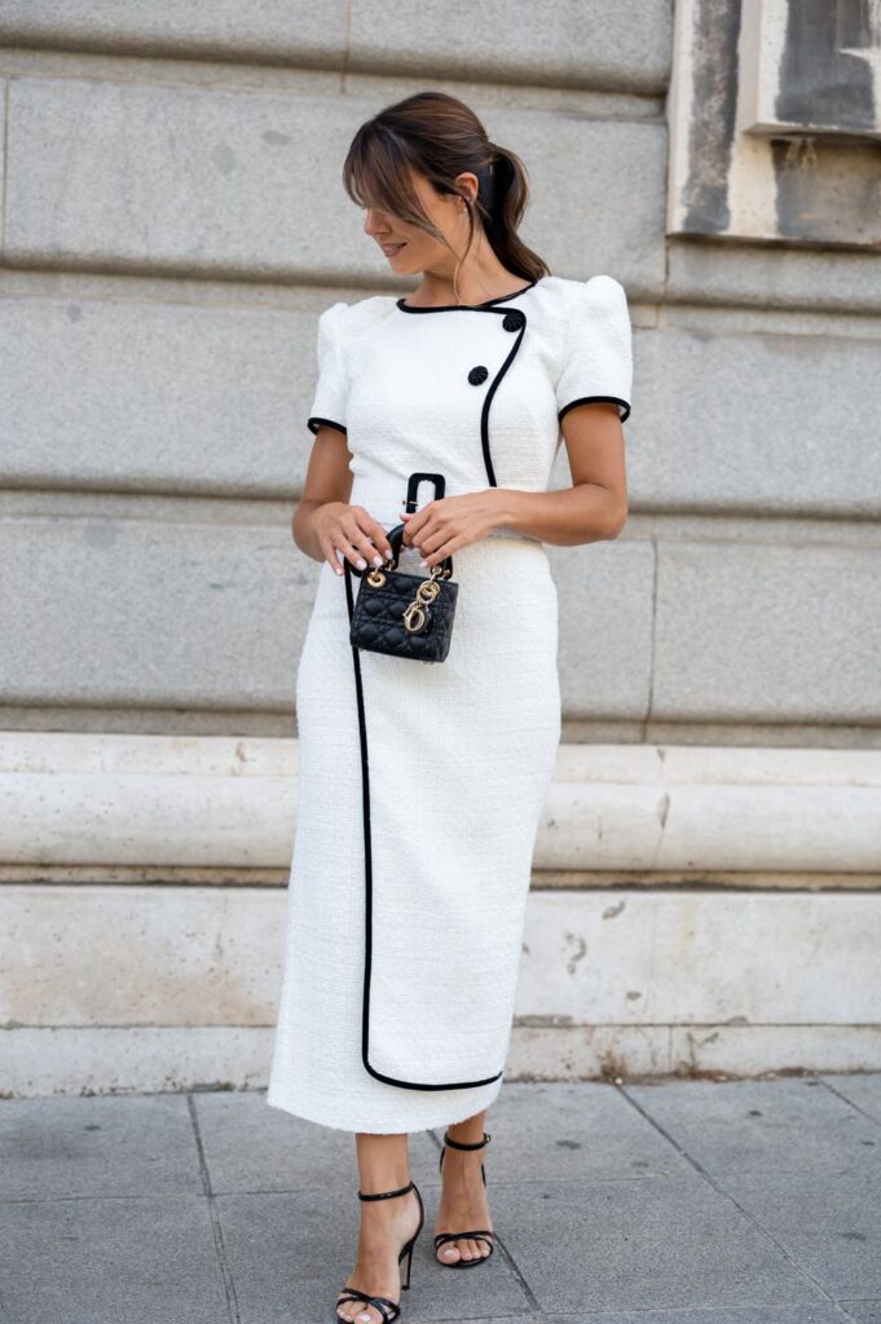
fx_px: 1985
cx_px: 440
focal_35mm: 54
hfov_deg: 25.0
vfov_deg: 36.9
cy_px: 662
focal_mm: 54
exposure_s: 1/200
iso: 100
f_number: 2.8
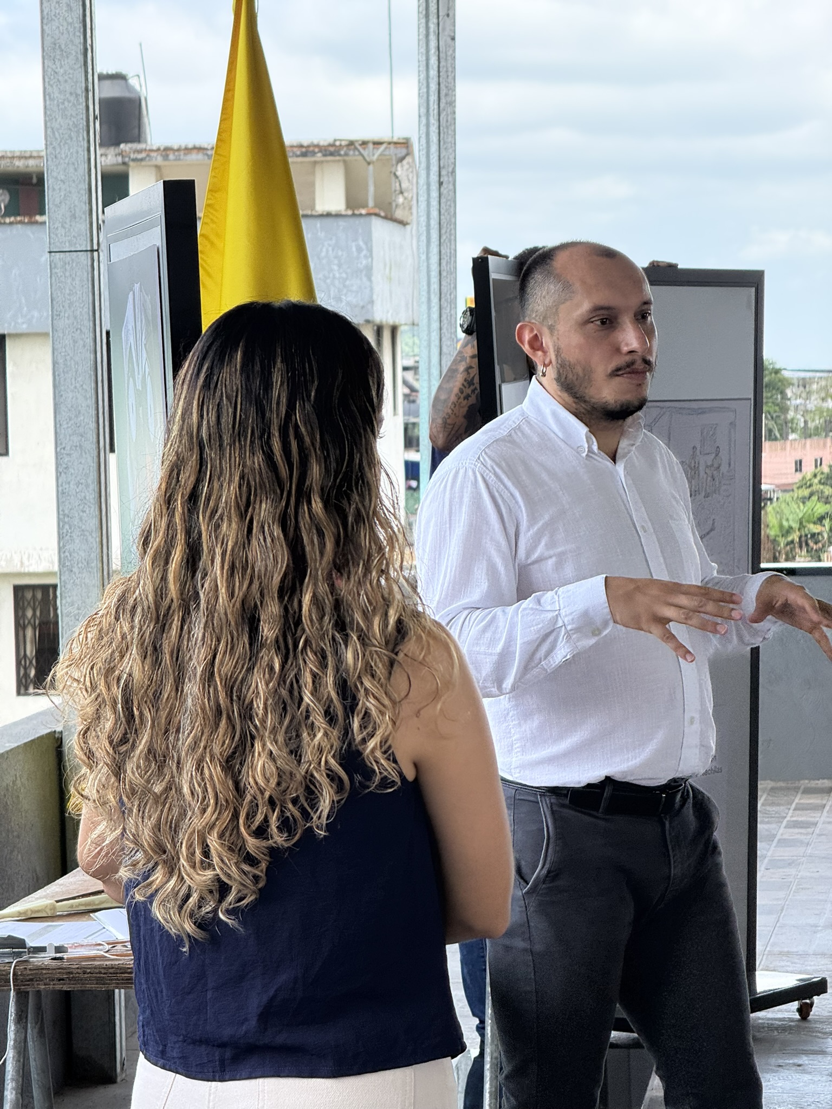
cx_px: 416
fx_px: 3846
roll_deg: +1.0
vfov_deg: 16.4
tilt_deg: -2.3
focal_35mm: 120
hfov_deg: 12.3
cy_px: 554
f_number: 2.8
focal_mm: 15.66
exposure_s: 1/576
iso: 64
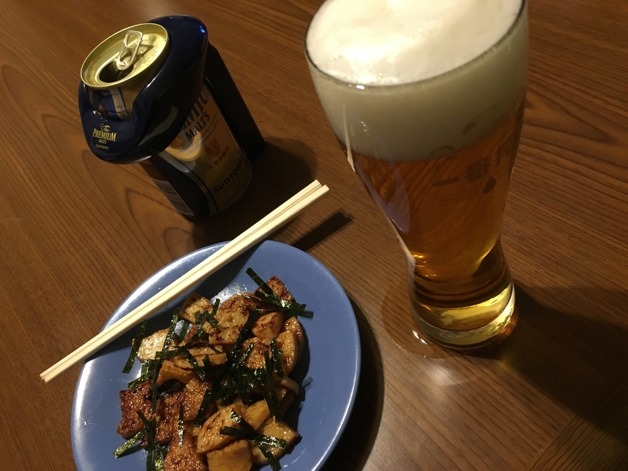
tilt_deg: -51.2
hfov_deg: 61.7
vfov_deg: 48.2
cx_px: 314
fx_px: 526
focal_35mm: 29
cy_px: 236
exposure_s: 1/17
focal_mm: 4.15
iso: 200
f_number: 2.2
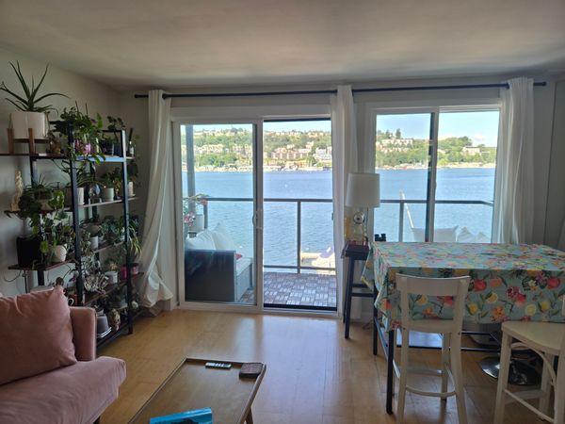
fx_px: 375
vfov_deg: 58.9
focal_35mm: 23
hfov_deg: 73.9
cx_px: 282
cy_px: 212
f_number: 1.8
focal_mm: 5.4
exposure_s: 1/180
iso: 40
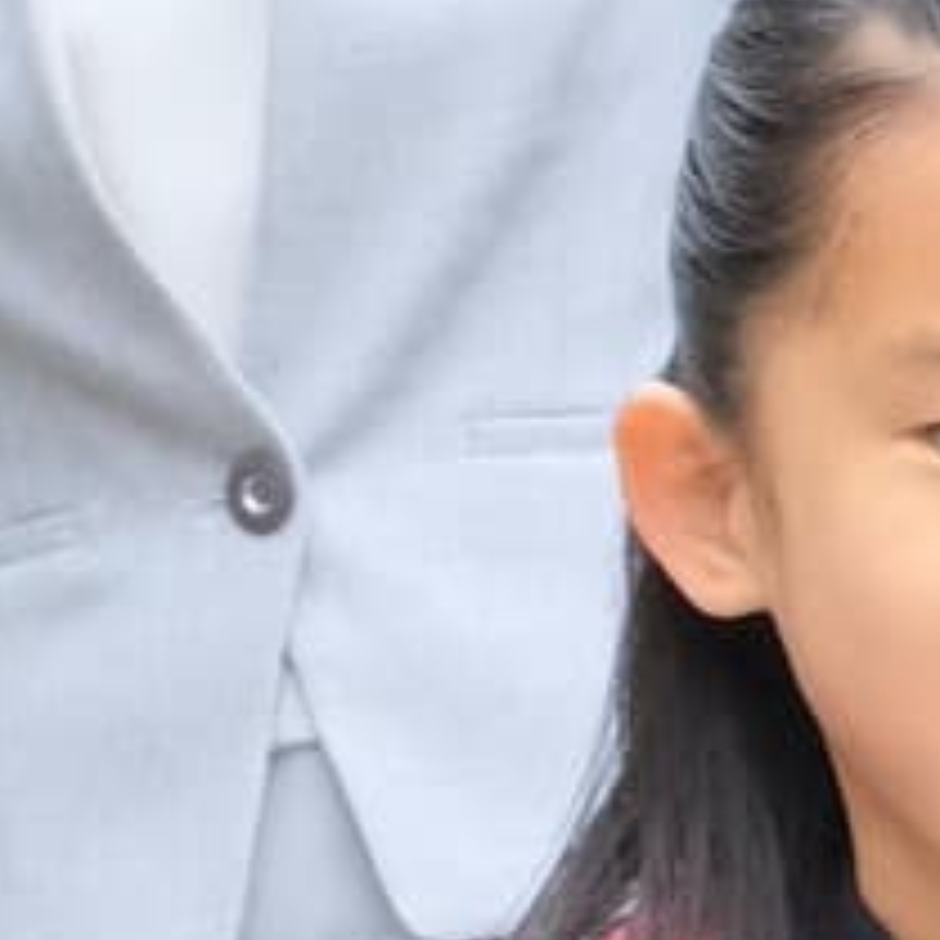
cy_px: 931
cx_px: 1466
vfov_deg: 2.8
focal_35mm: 616
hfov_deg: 2.8
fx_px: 18925
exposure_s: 1/250
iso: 1600
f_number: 10
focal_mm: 46.6
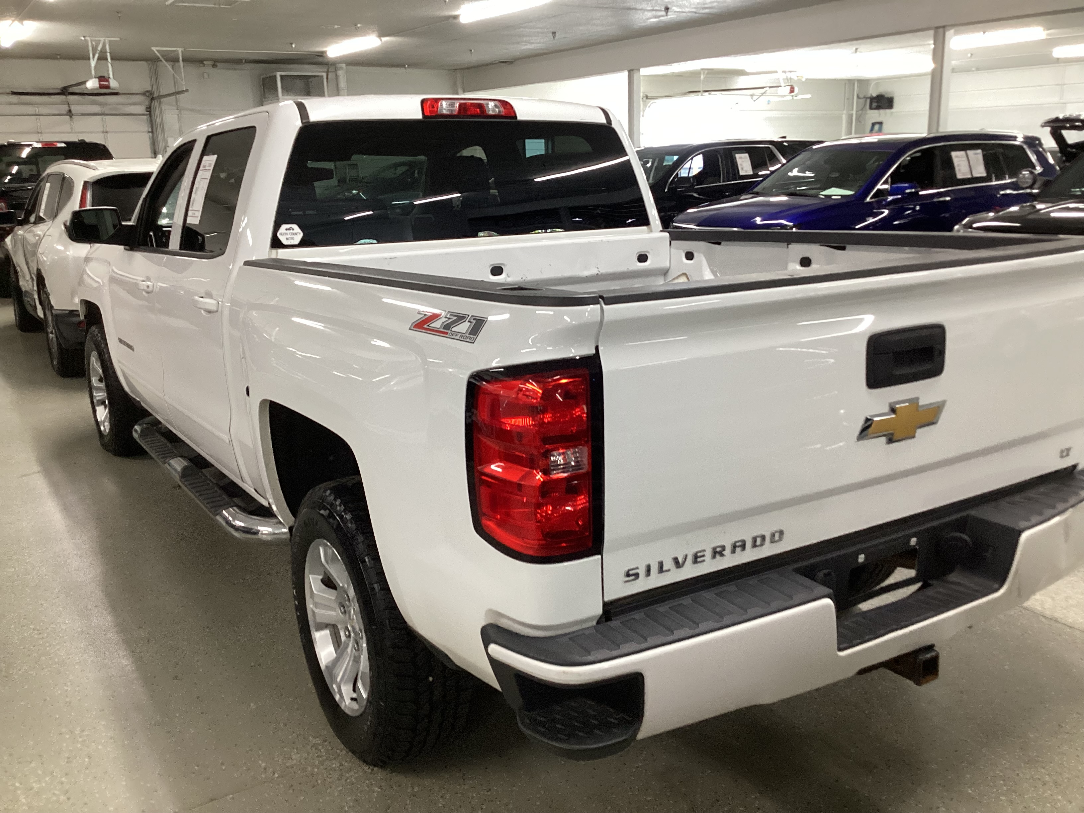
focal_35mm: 31
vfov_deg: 45.4
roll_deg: +1.0
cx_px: 542
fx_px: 971
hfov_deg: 58.4
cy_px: 406
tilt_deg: -15.4
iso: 160
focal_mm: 3.3
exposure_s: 1/50
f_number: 2.4
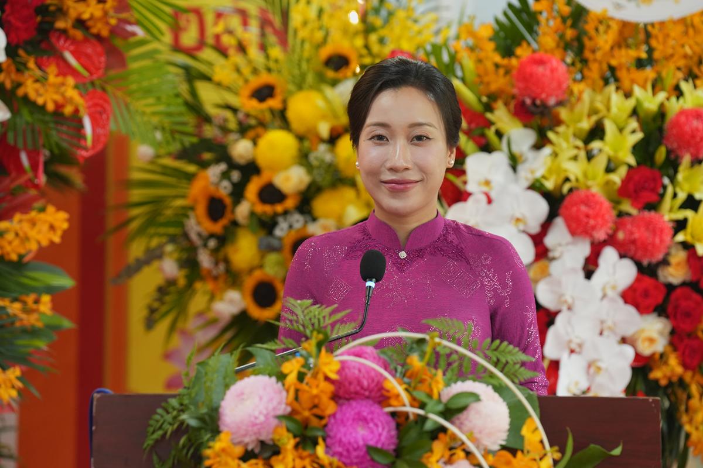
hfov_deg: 13.6
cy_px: 234
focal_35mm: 151
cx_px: 352
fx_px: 2948
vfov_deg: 9.1
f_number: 4
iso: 3200
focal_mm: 151
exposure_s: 1/160
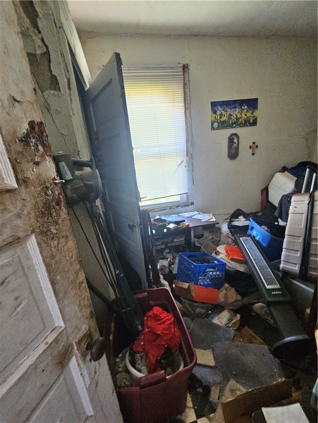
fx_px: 159
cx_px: 159
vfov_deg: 106.2
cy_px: 212
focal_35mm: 13
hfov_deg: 89.9
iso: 500
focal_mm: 2.2
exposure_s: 1/30
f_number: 2.2
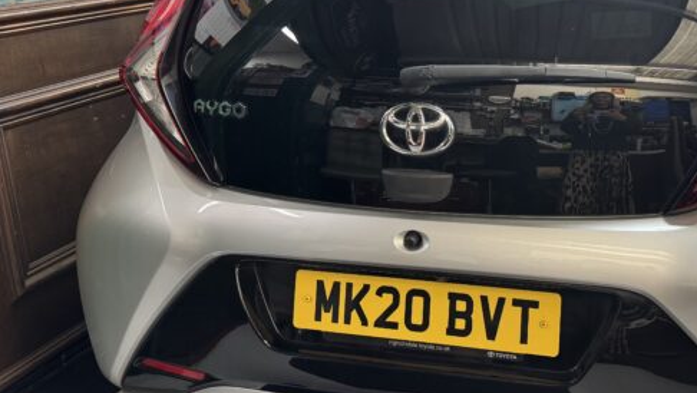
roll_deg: +1.0
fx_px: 795
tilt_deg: -16.5
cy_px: 162
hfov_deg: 46.2
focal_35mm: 43
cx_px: 493
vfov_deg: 27.7
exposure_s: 1/50
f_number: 1.78
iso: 160
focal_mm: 6.76
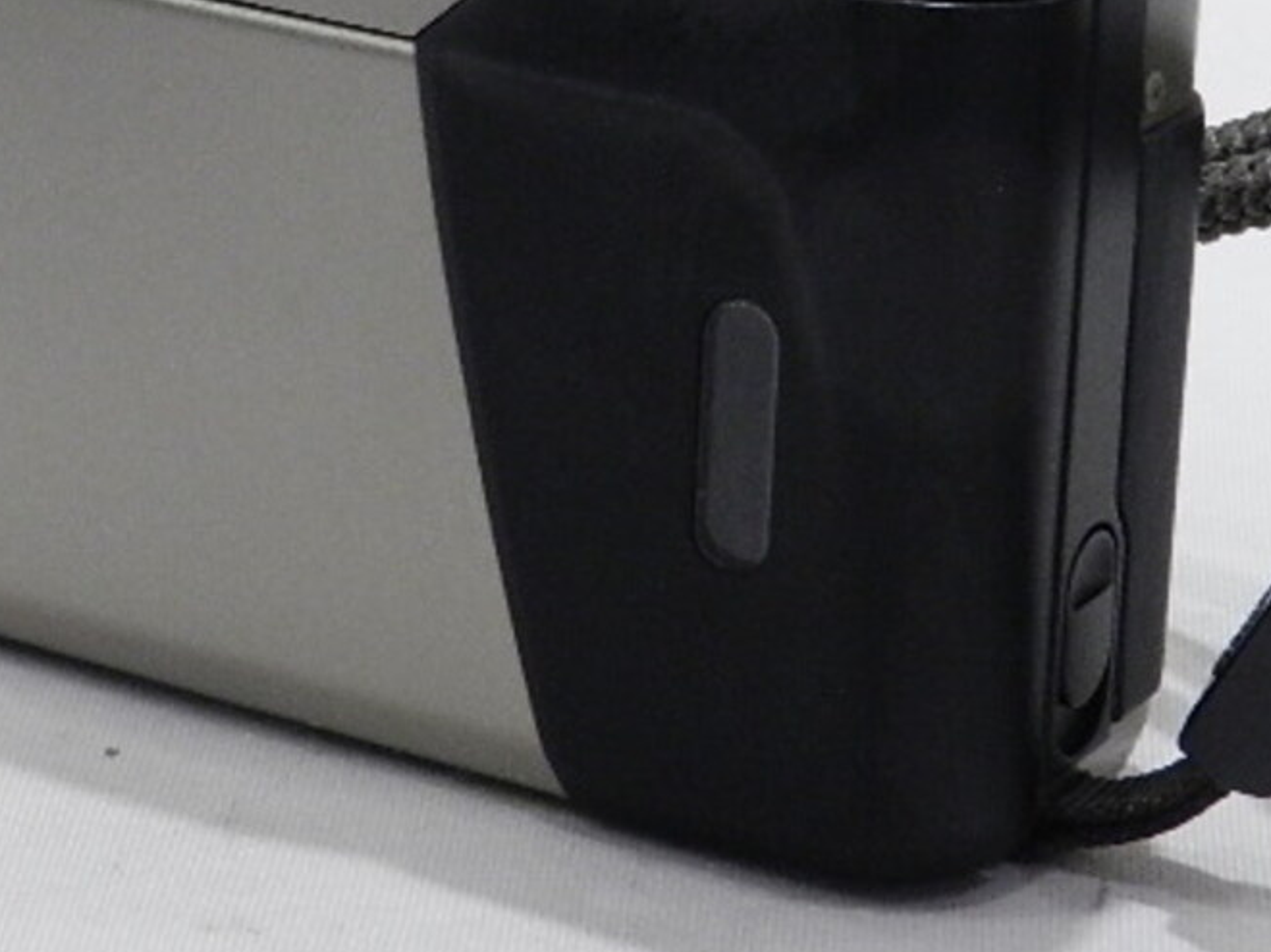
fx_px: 5617
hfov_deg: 12.9
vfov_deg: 9.7
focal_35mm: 153
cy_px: 137
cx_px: 528
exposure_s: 1/60
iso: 800
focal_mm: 14.9
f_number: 4.4
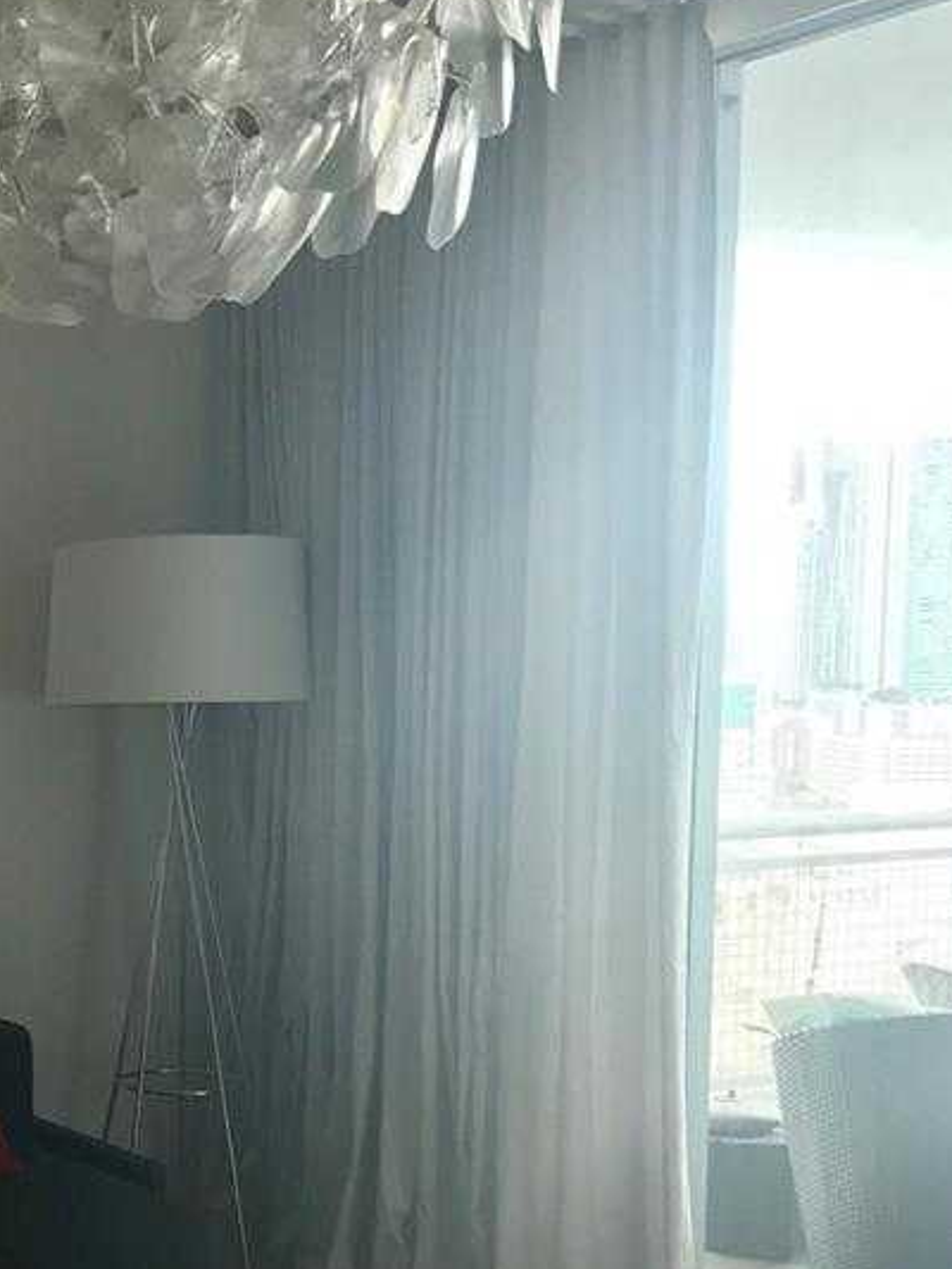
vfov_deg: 30.3
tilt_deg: -7.6
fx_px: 2309
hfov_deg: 22.4
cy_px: 938
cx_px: 0
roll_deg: +0.3
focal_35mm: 63
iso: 25
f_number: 1.8
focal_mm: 3.99
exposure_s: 1/60
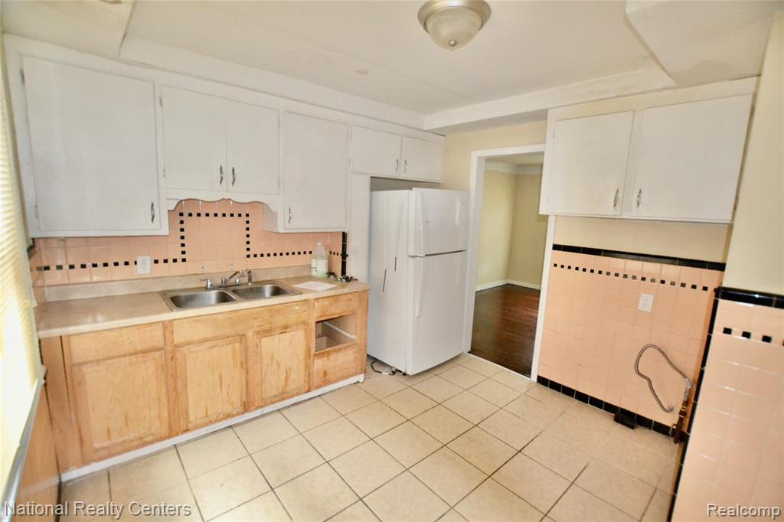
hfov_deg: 100.4
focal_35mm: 15
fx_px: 327
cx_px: 392
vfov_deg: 77.3
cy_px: 261
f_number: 3.5
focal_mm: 10
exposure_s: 1/60
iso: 3200
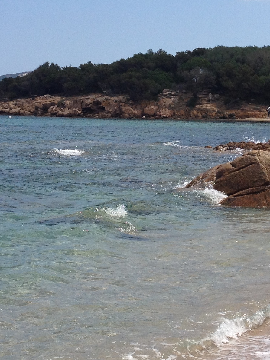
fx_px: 998
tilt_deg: -5.3
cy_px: 123
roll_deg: -0.3
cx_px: 184
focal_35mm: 96
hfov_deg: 15.4
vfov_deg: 20.4
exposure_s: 1/2304
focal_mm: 4.28
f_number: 2.4
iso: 50
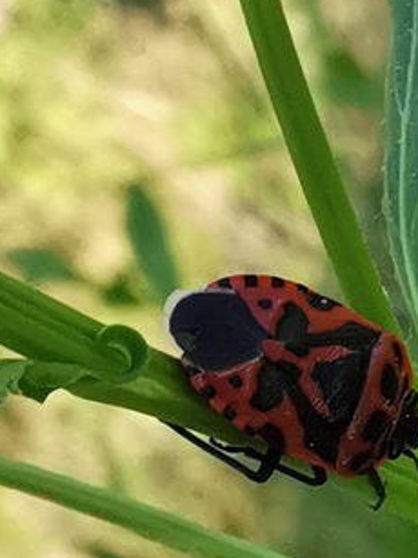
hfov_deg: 8.7
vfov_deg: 11.6
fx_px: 2723
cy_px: 469
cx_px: 369
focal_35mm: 169
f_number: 2.2
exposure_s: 1/281
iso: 50
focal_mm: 2.26
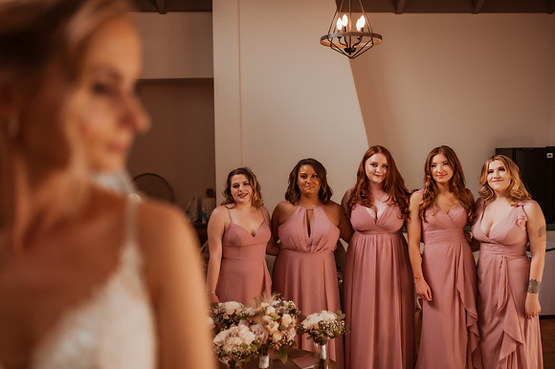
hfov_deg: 52.2
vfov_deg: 36.1
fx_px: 566
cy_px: 194
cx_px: 291
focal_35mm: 37
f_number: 1.8
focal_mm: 35
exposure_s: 1/800
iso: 320
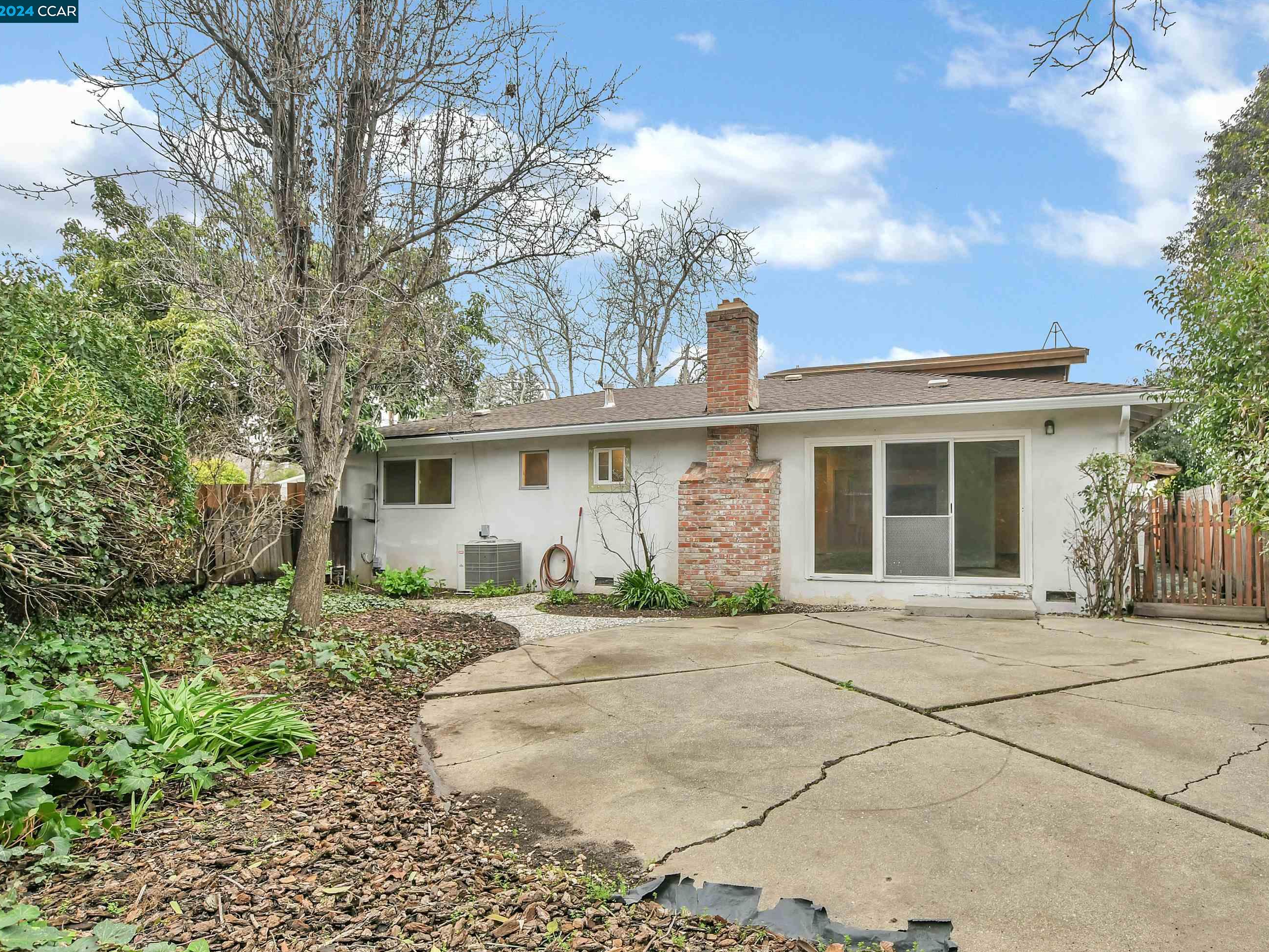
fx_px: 623
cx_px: 729
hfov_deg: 90.4
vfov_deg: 74.7
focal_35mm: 17
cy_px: 497
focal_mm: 10
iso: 640
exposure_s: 1/125
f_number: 5.6
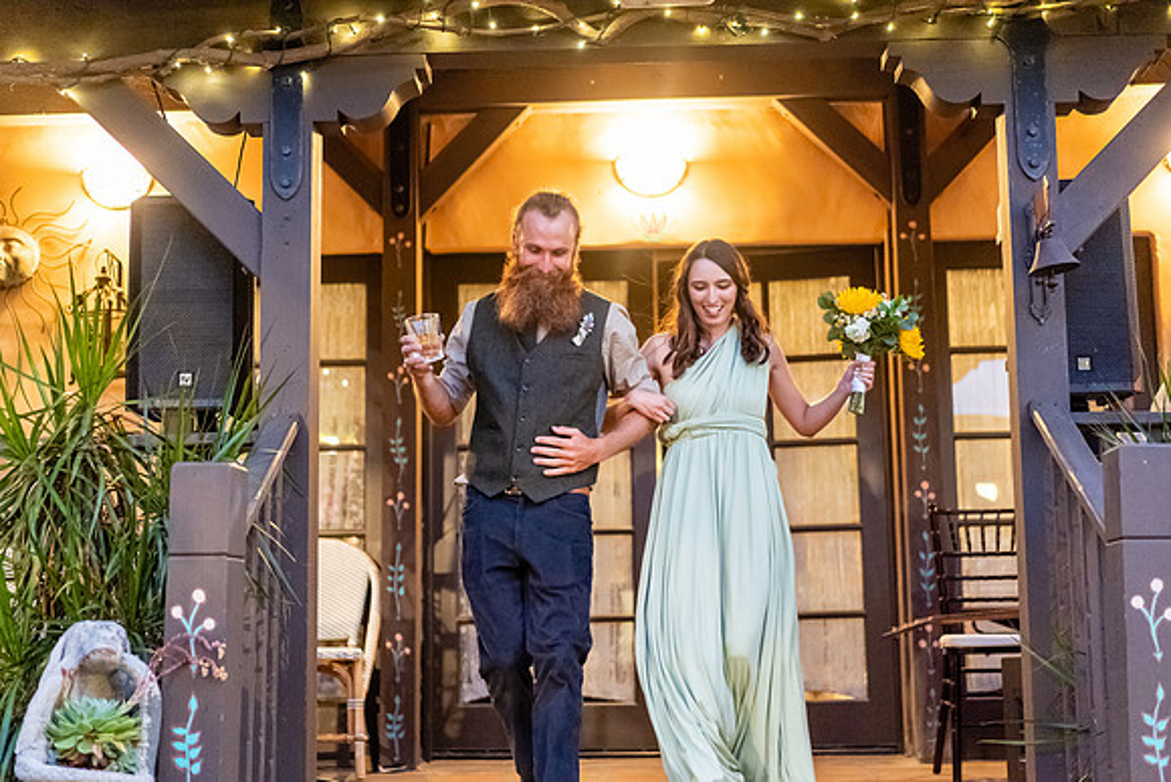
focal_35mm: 55
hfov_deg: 36.2
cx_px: 586
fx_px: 1789
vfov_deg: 24.6
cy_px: 391
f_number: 1.8
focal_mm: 55
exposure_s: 1/200
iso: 2500
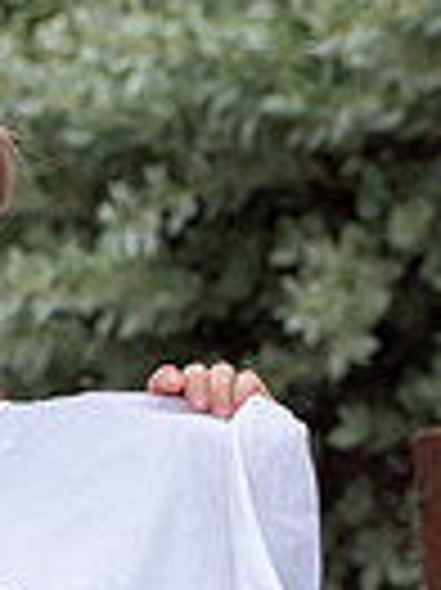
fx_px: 8014
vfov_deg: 4.2
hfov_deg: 3.1
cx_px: -198
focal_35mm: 471
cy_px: 896
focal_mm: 95
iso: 200
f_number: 6.3
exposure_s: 1/640
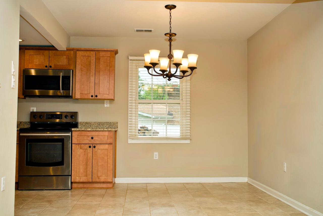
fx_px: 368
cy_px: 108
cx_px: 162
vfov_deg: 32.6
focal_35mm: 41
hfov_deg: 47.4
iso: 400
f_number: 7.1
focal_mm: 41
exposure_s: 1/125
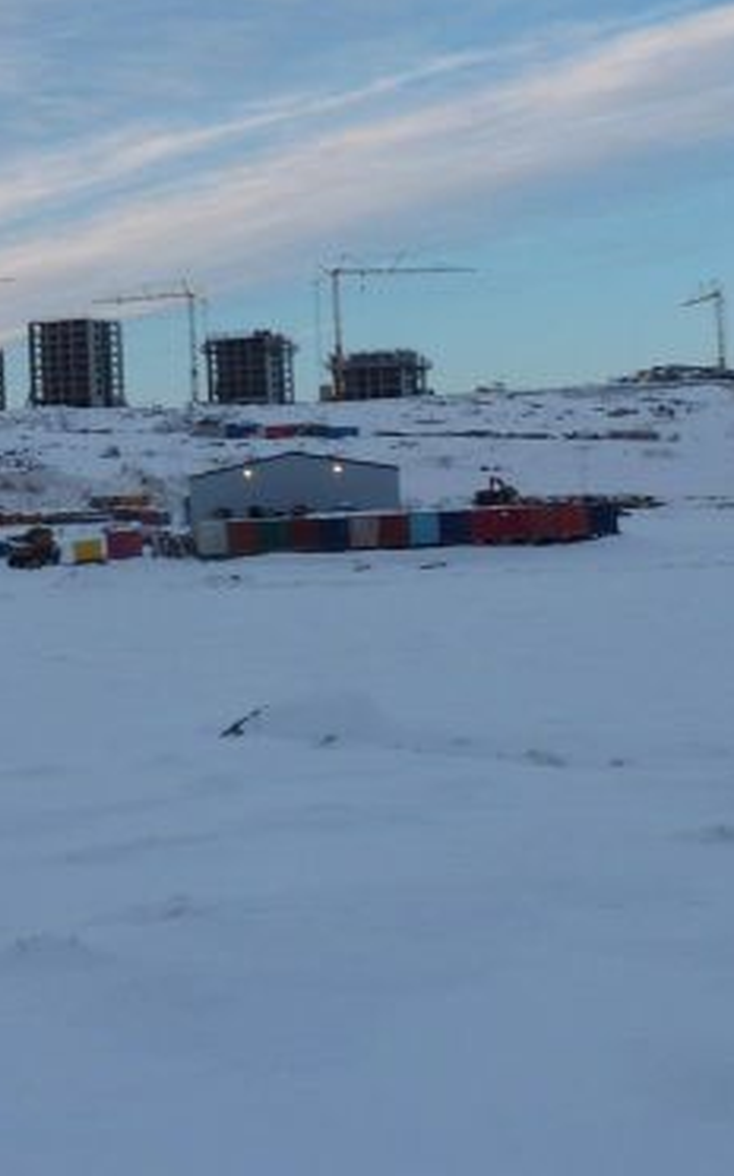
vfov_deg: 35.4
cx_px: 294
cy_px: 408
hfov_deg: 22.7
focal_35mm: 57
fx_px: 1827
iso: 80
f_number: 4
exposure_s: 1/160
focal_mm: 4.1
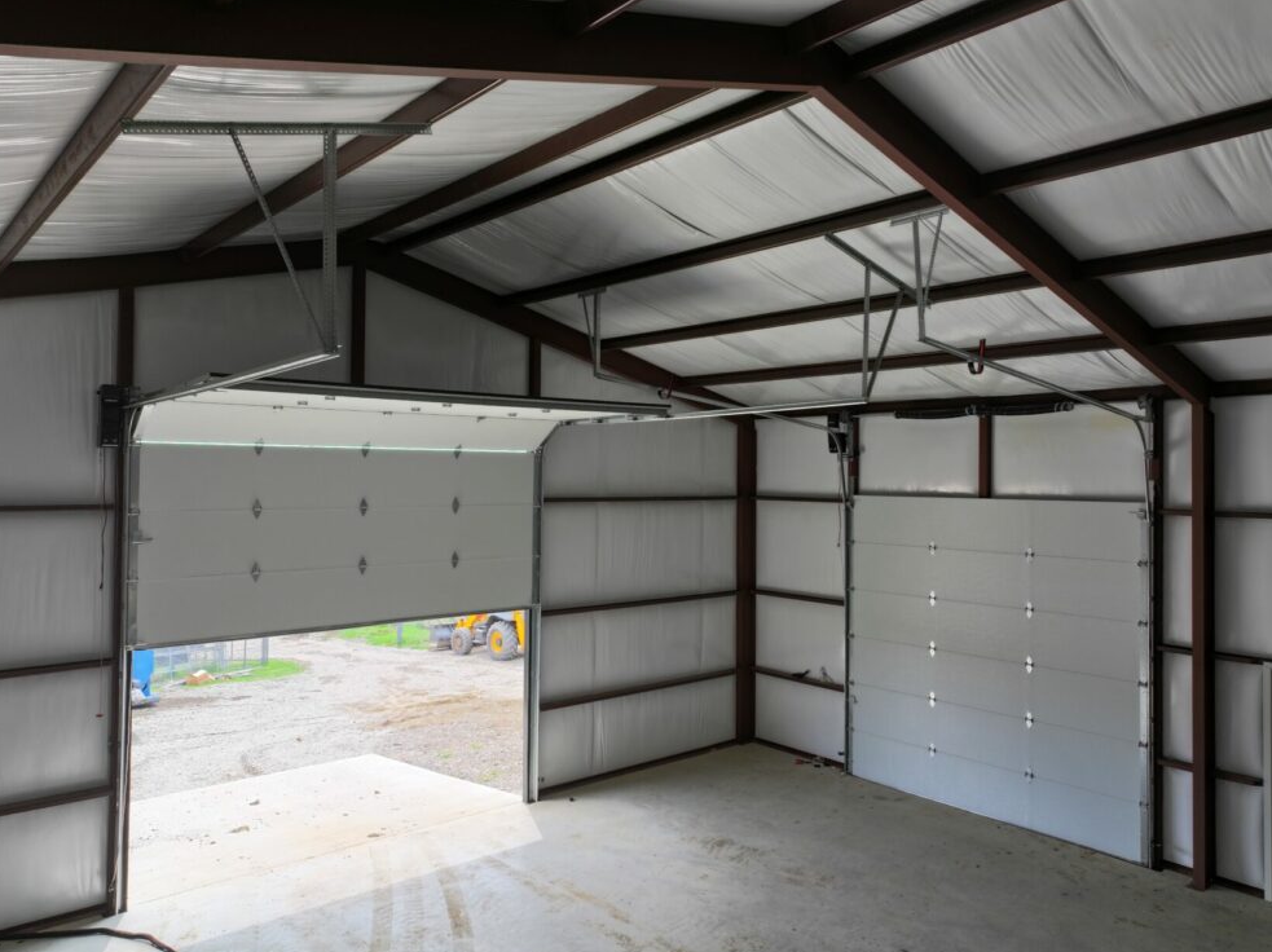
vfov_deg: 54.8
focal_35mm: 25
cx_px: 656
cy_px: 464
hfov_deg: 69.4
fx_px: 918
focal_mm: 12.29
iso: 100
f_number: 3.2
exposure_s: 1/120
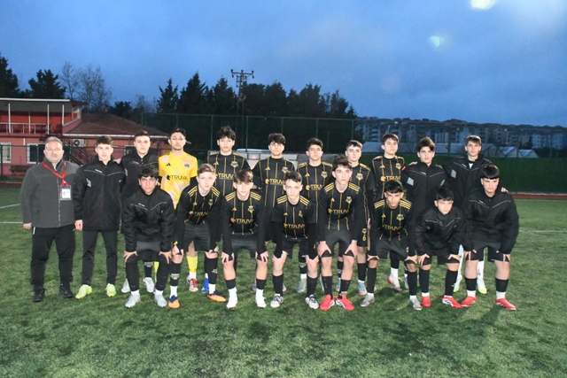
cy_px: 189
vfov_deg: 43.6
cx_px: 284
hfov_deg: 61.9
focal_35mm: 30
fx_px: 473
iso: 25600
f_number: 9
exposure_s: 1/60
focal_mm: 20
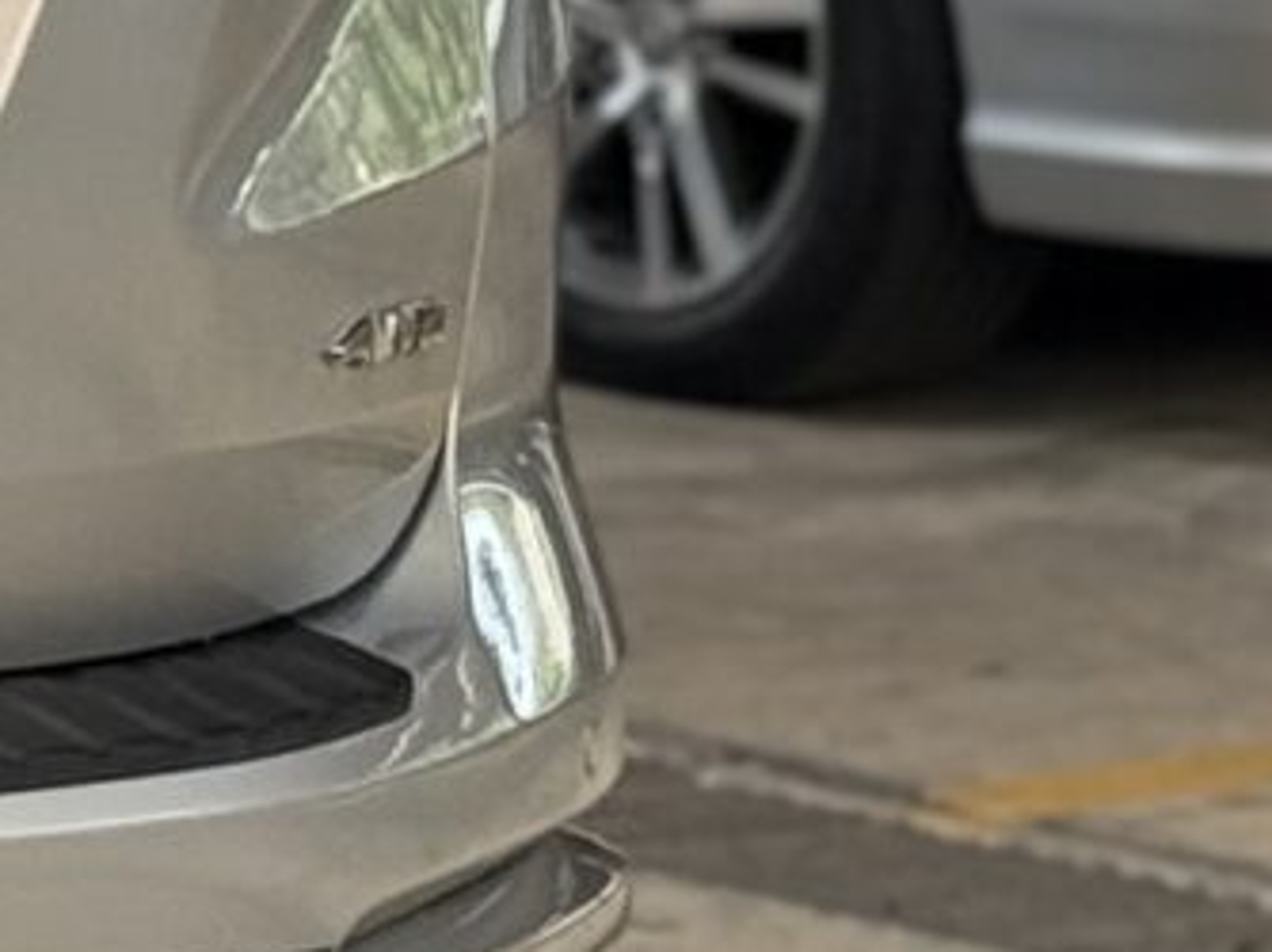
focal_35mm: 368
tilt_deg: -5.0
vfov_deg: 4.0
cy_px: -217
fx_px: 13513
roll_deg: -1.4
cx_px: -2929
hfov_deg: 5.0
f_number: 1.78
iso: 64
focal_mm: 6.76
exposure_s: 1/458
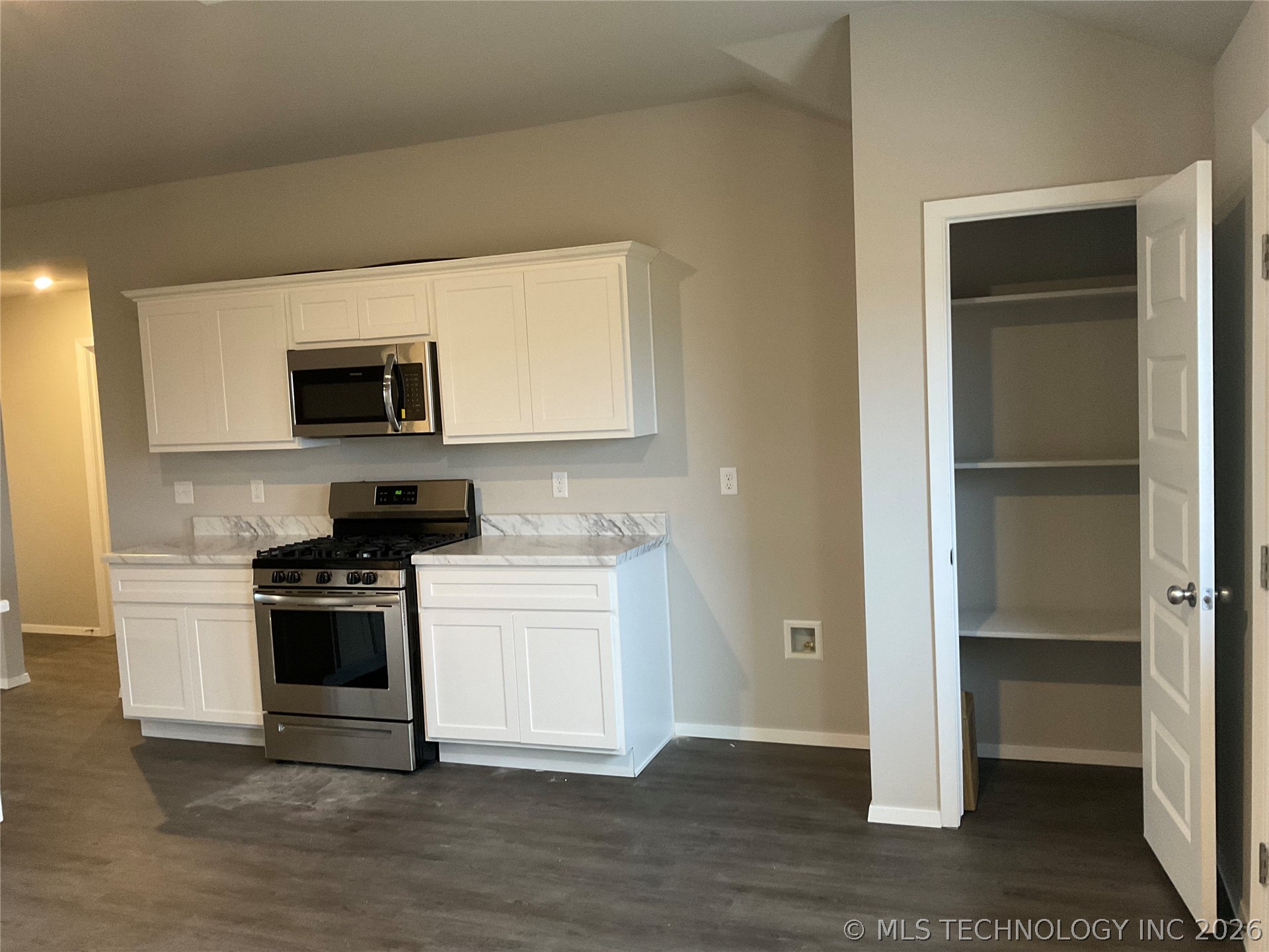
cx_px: 634
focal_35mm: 29
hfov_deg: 61.7
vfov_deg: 48.2
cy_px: 476
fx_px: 1063
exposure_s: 1/60
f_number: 1.8
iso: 250
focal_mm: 3
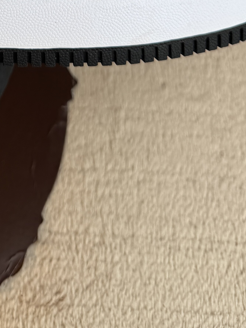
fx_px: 730
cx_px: -50
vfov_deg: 21.2
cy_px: -168
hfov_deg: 18.2
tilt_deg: -56.2
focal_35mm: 77
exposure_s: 1/1193
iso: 80
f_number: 1.78
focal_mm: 6.76
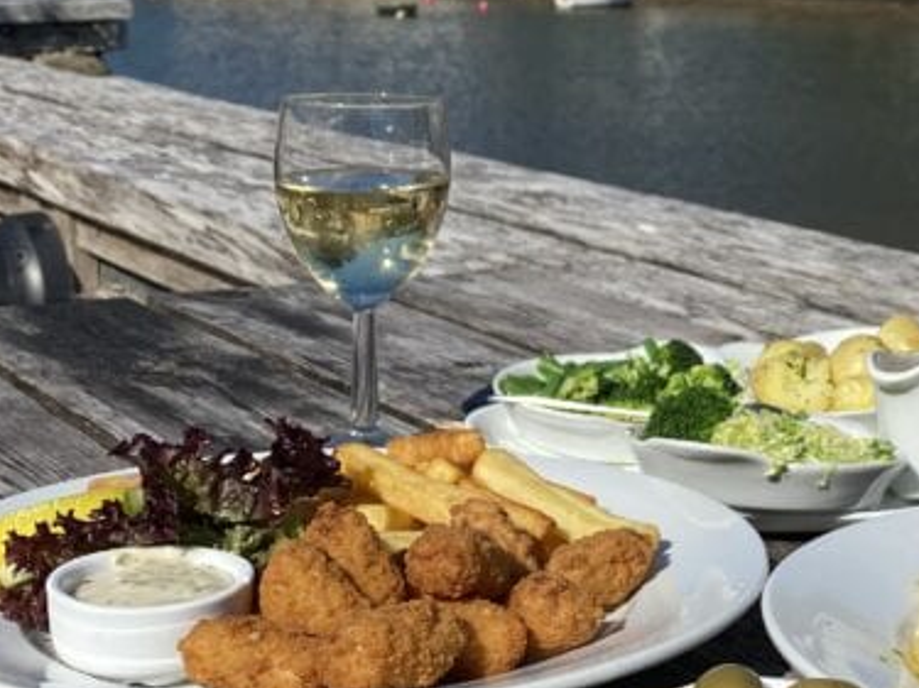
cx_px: 801
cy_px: 279
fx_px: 1884
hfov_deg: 26.6
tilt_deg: -9.9
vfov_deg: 20.7
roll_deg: -1.0
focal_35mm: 71
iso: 32
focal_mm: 4.25
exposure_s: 1/5495
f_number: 1.8
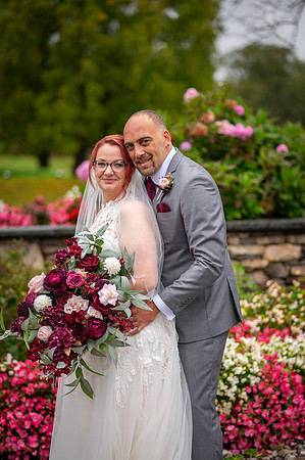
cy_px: 230
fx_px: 1083
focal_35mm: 85
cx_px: 152
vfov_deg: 23.9
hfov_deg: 16.0
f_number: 2.2
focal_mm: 85
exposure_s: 1/3200
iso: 640
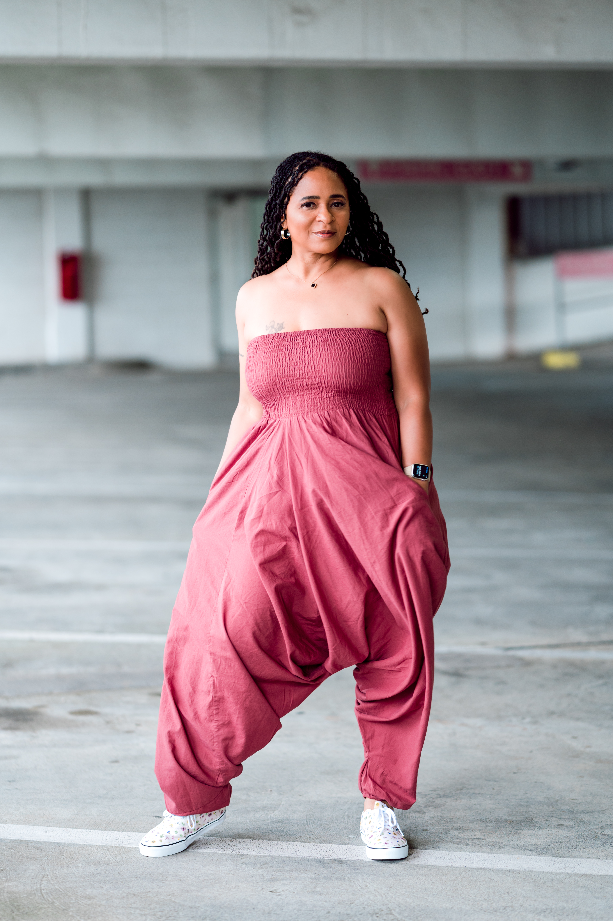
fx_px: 2174
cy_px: 460
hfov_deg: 16.1
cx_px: 306
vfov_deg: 23.9
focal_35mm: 85
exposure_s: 1/400
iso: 400
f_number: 1.8
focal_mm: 85
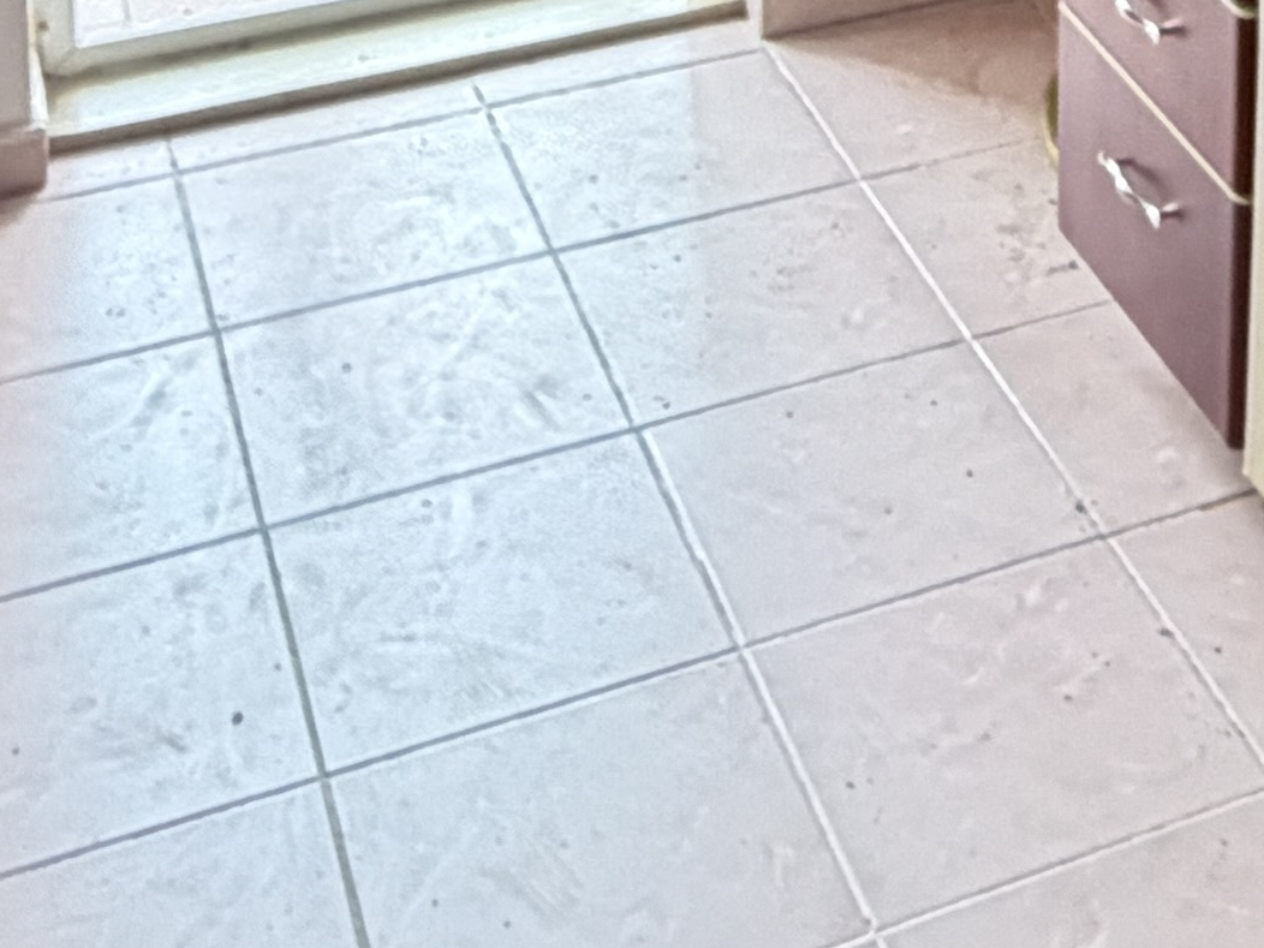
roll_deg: -2.0
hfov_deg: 24.3
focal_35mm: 76
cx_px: 1322
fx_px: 2775
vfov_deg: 15.6
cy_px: -928
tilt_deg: -7.3
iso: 320
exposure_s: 1/73
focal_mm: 2.22
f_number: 2.2
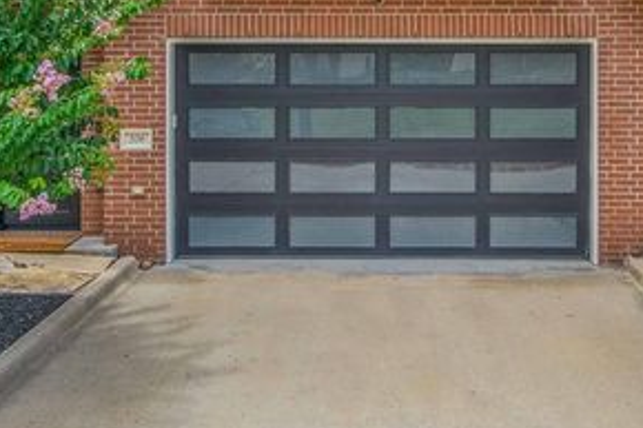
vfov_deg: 24.3
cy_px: -6
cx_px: 401
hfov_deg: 37.3
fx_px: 946
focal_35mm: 53
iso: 100
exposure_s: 1/250
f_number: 7.1
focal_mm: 15
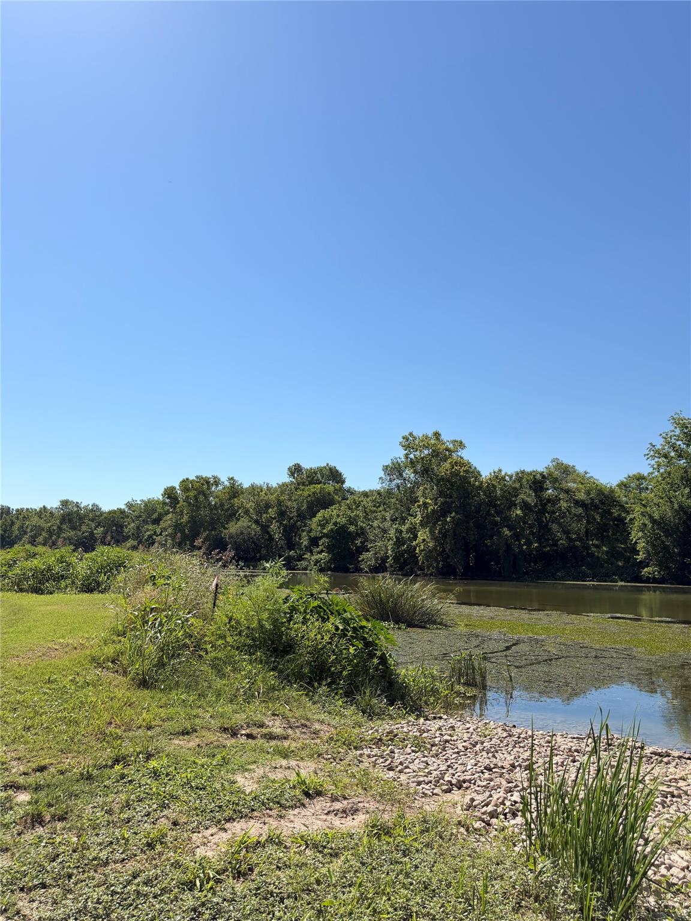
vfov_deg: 71.6
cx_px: 346
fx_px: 639
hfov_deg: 56.8
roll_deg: -0.9
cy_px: 460
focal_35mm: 24
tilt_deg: +8.0
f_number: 1.78
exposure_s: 1/4167
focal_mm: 6.76
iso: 100
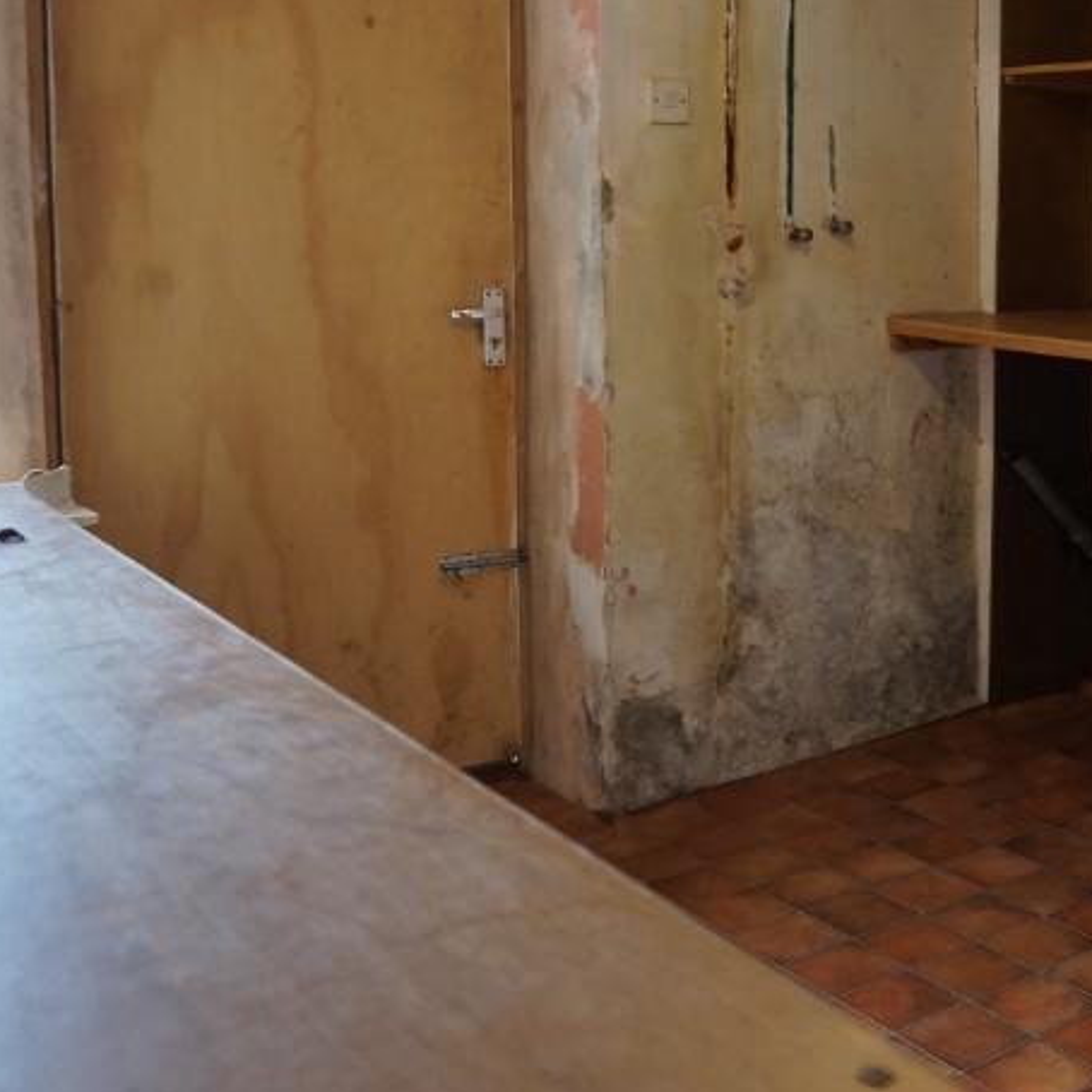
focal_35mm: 46
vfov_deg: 36.4
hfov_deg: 35.0
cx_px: 948
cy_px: 350
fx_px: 1642
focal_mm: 16
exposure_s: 1/160
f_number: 3.5
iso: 1600
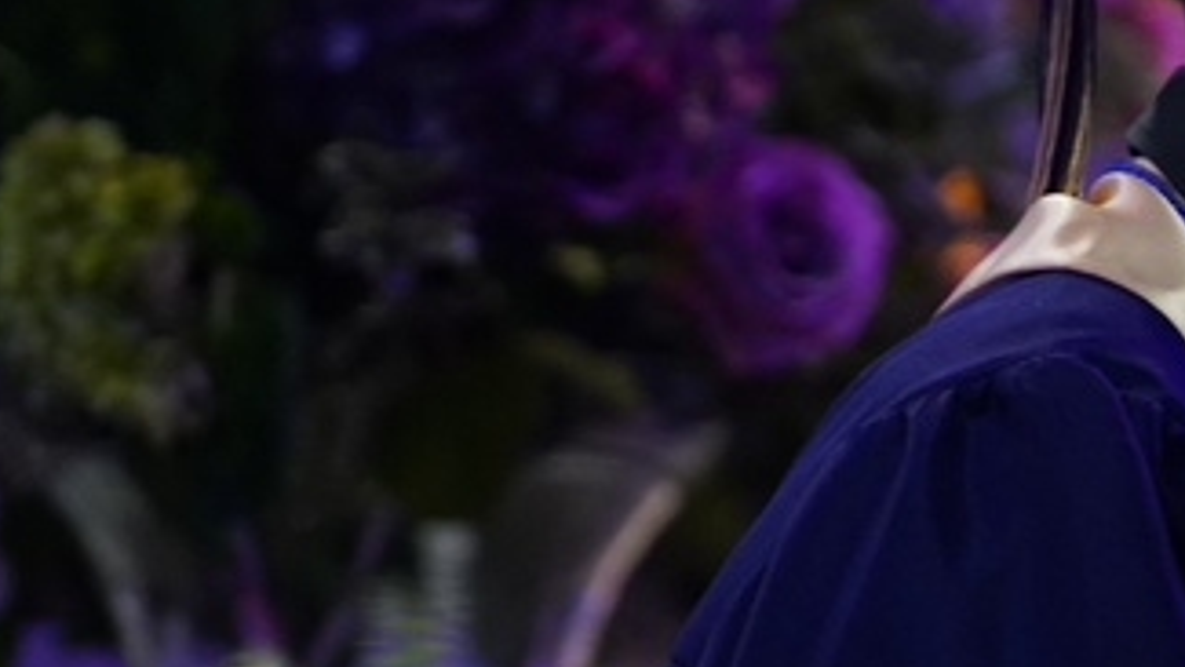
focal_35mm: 416
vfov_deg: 2.9
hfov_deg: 5.2
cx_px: 1433
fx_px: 13075
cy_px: 155
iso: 3200
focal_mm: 126
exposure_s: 1/160
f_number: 2.8
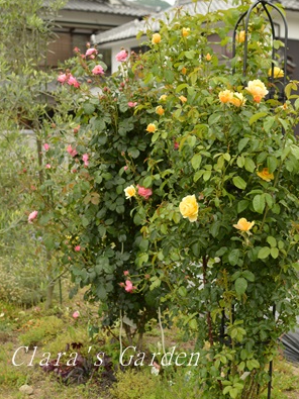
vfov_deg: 33.5
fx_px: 663
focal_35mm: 58
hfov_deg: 25.4
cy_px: 189
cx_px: 151
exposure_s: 1/400
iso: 100
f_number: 4
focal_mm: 35
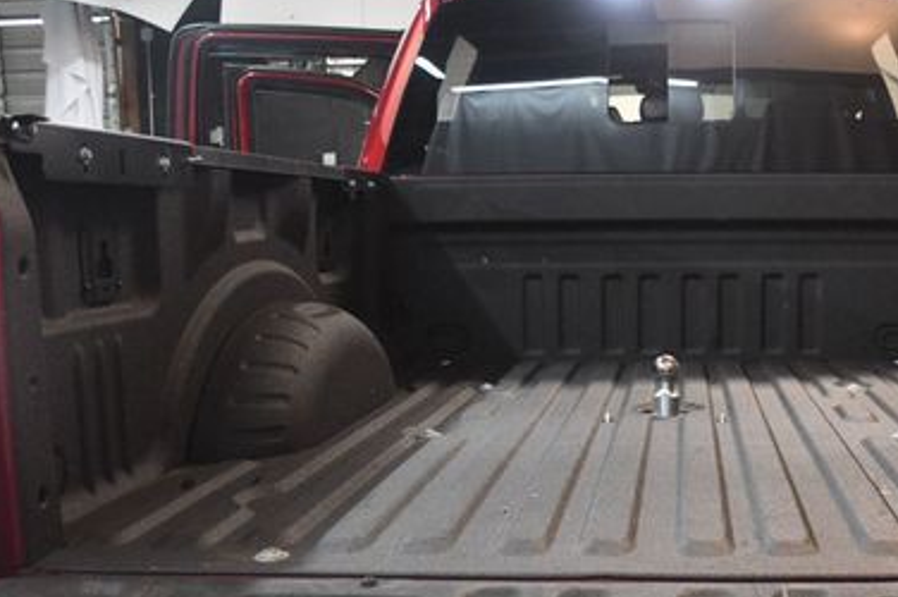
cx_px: 638
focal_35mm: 46
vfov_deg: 29.0
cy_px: 396
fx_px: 1146
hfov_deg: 41.9
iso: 3200
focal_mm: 18
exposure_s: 1/125
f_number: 3.5
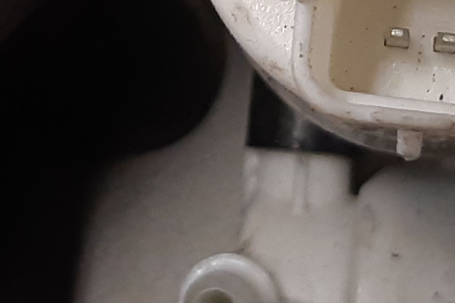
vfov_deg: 25.5
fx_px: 632
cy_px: -7
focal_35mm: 50
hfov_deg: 38.3
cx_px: 358
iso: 100
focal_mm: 3.93
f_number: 1.7
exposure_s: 1/50
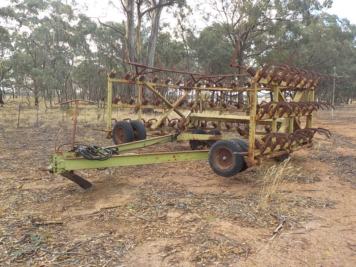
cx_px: 178
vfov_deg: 46.8
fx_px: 309
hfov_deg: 60.0
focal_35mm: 30
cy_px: 134
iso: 125
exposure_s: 1/125
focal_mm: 4.1
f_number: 3.3
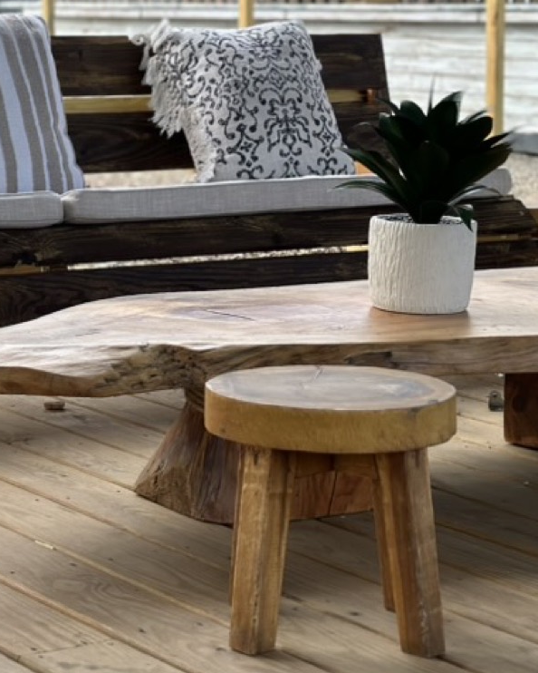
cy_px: 216
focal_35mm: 101
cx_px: 45
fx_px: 2009
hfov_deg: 15.1
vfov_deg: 18.9
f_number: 1.78
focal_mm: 6.86
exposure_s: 1/1085
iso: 80
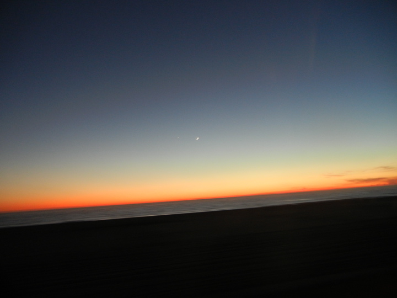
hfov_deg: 60.0
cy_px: 149
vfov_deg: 46.8
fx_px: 344
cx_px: 198
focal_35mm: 30
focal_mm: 5.4
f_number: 3.5
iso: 400
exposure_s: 1/2.6
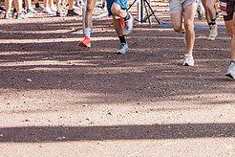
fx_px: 1077
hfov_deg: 12.3
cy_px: -21
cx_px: 219
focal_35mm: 165
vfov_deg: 8.3
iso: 500
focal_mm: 70
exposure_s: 1/1250
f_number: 3.2
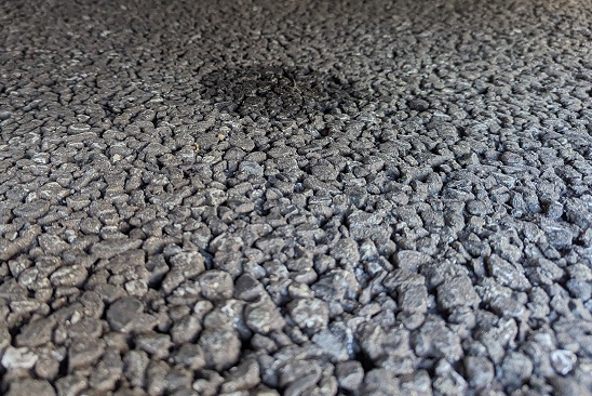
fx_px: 510
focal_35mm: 31
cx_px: 254
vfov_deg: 41.9
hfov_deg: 60.0
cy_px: 138
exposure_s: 1/193
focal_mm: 6.81
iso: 212
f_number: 1.85
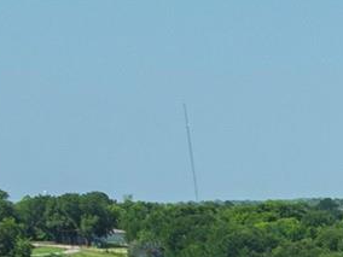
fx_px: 1714
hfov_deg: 9.3
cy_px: 845
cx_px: 987
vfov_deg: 7.3
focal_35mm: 173
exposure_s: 1/240
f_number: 7.1
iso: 100
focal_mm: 12.29
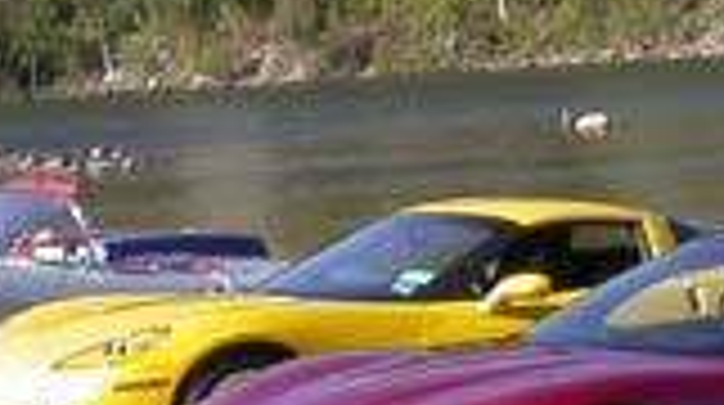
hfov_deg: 10.5
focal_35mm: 206
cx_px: 391
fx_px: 3949
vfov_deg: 5.9
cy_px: 54
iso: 100
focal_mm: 7.85
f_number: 6.7
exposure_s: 1/246
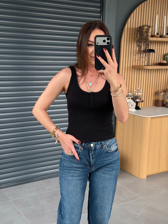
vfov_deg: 39.7
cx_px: 84
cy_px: 112
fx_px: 311
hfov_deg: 30.3
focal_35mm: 48
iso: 200
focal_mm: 6.76
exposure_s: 1/60
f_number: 1.78
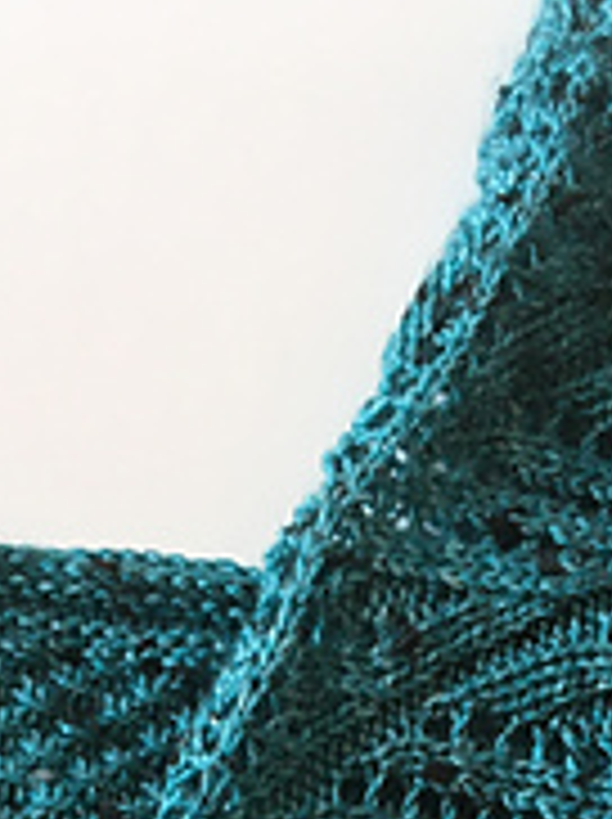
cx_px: 297
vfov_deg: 16.7
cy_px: 1386
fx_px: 2410
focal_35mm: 102
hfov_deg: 14.5
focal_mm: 4.15
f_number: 2.2
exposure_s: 1/30
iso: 50
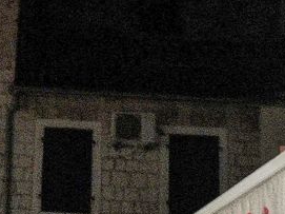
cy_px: 83
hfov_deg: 15.6
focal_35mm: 124
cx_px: -13
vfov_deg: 11.9
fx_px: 1020
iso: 640
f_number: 2.2
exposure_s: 1/2.5
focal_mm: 2.35
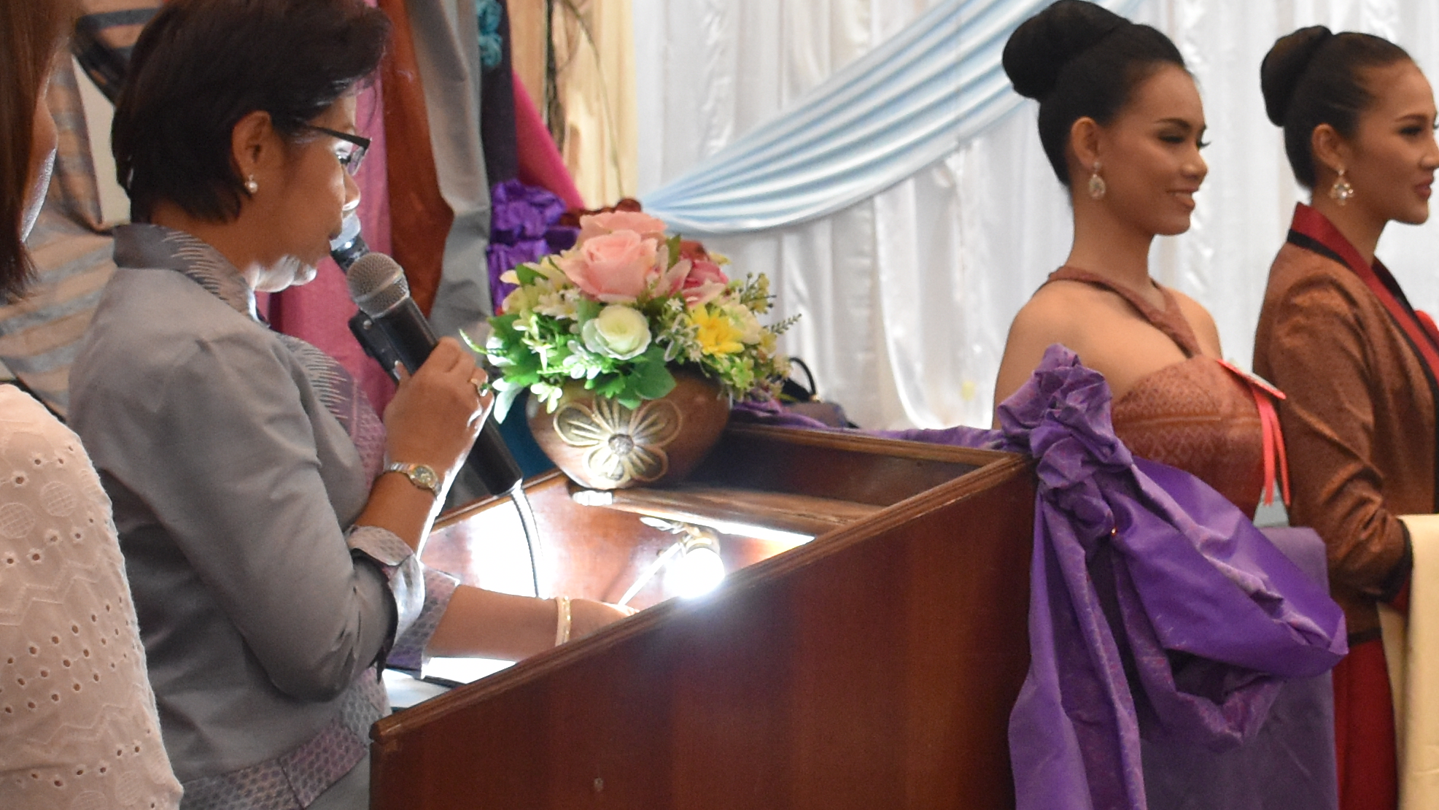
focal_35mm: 86
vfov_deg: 14.1
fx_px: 3282
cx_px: 1176
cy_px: 447
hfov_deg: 24.3
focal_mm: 18
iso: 2000
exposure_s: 1/60
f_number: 3.5
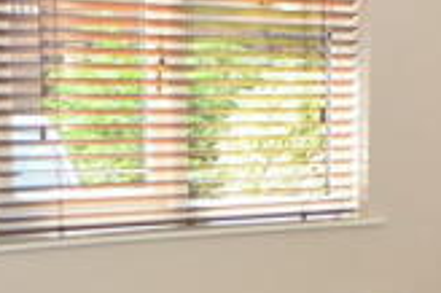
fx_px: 881
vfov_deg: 18.6
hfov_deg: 27.9
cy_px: 250
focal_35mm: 72
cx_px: 307
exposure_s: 1/60
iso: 220
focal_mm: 12
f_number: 4.5
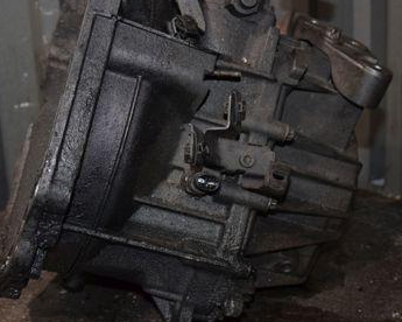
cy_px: 147
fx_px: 869
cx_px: 206
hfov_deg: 26.1
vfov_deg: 21.0
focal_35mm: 73
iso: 800
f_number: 5
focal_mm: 28
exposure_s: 1/60
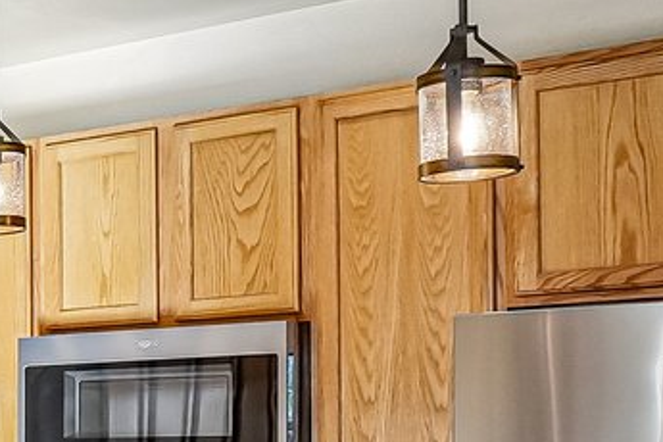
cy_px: 512
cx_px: -713
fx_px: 1639
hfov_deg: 16.5
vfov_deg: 14.9
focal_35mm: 89
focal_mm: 10
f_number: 8
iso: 400
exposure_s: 1/50
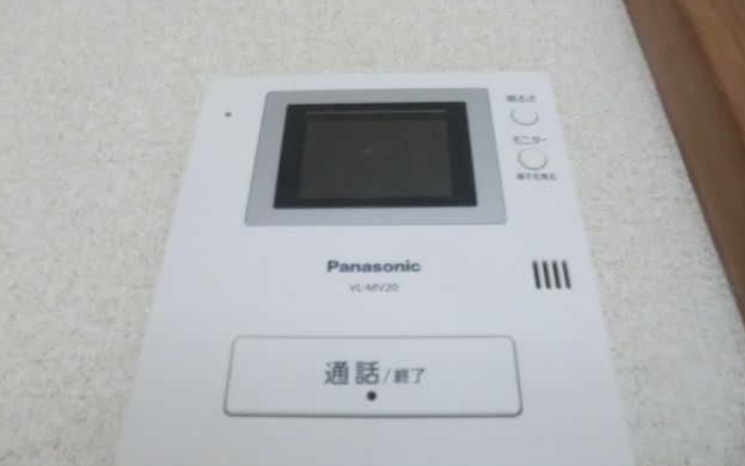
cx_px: 372
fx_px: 528
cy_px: 255
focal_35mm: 26
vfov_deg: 47.5
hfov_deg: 70.4
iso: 800
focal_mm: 4.3
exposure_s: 1/5
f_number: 3.2
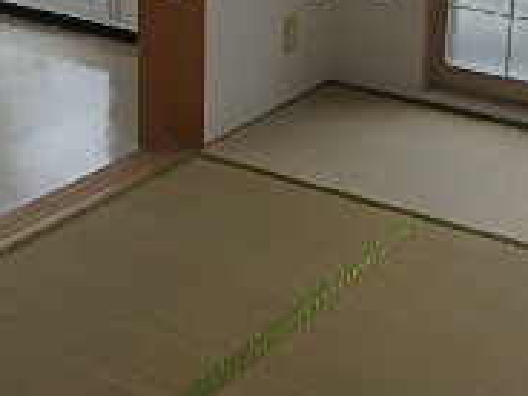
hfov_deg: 26.5
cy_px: -34
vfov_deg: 19.4
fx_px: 1113
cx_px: 362
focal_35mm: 73
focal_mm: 3.7
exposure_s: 1/60
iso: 160
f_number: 3.5
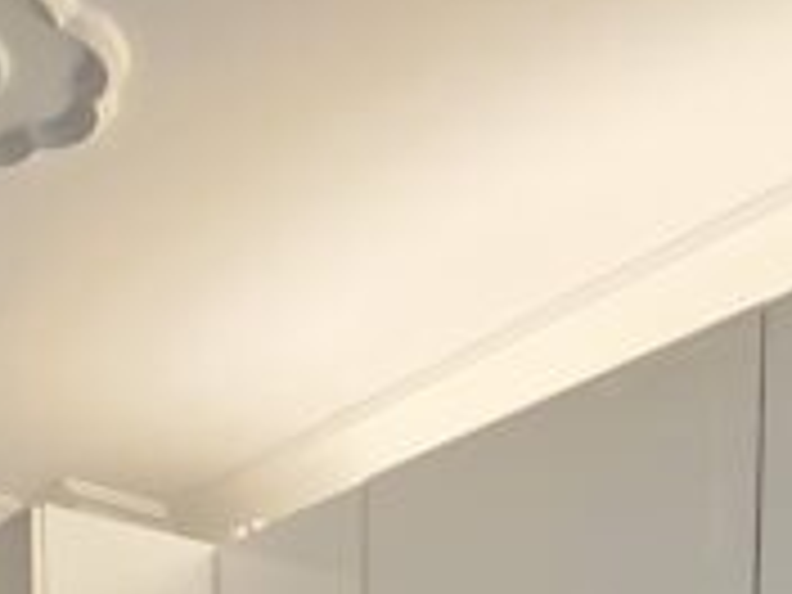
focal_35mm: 59
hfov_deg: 32.6
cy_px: 1174
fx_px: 1350
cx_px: 333
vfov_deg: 17.8
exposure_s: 1/70.8
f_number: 2.2
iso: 500
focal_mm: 2.2
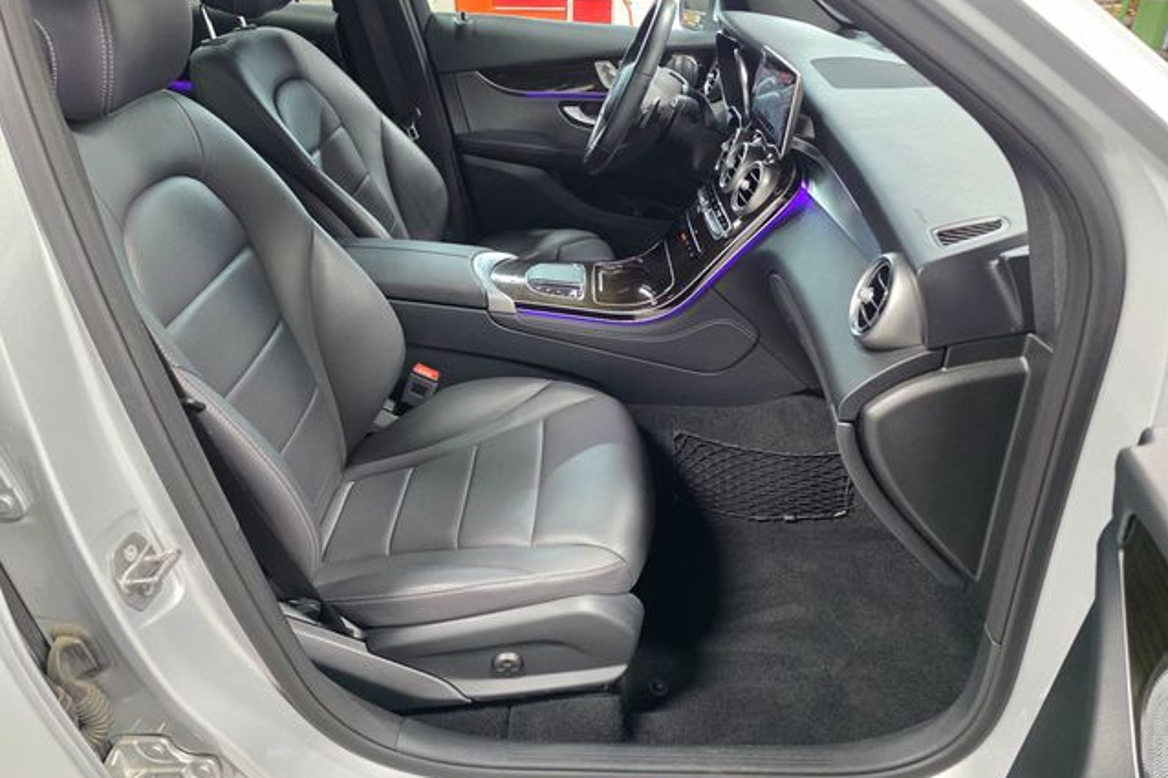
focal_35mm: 24
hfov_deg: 73.8
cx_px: 584
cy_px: 362
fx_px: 778
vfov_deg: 53.1
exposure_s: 1/120
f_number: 1.7
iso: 1250
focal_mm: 6.3
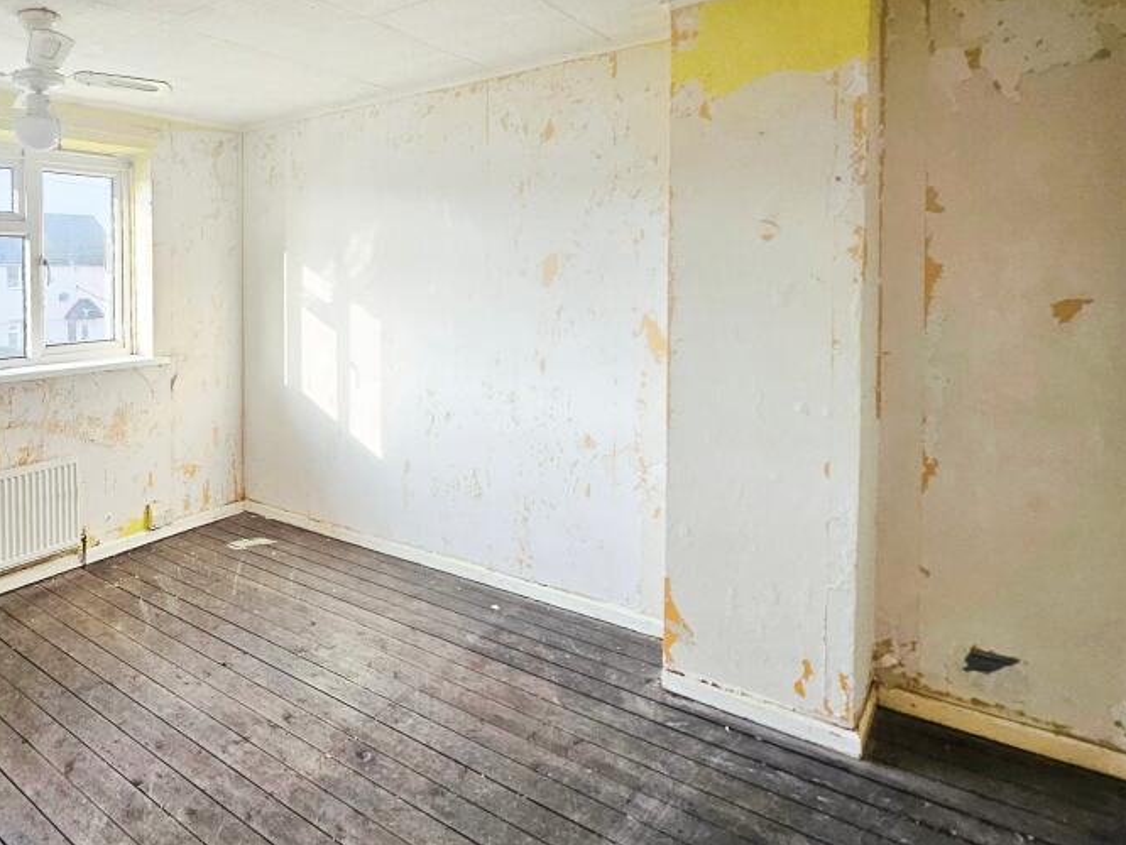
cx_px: 265
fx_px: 651
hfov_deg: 75.1
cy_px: 403
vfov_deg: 66.0
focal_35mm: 20
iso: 50
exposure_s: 1/50
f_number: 2.2
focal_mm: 1.7
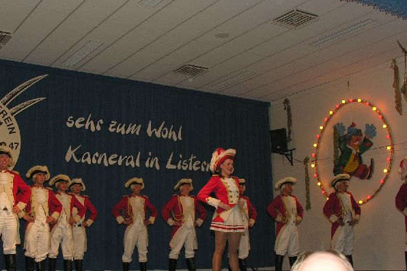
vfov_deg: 26.9
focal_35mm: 50
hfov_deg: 39.2
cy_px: 174
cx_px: 140
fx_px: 565
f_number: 4
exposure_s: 1/60.1
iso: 100
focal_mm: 8.9
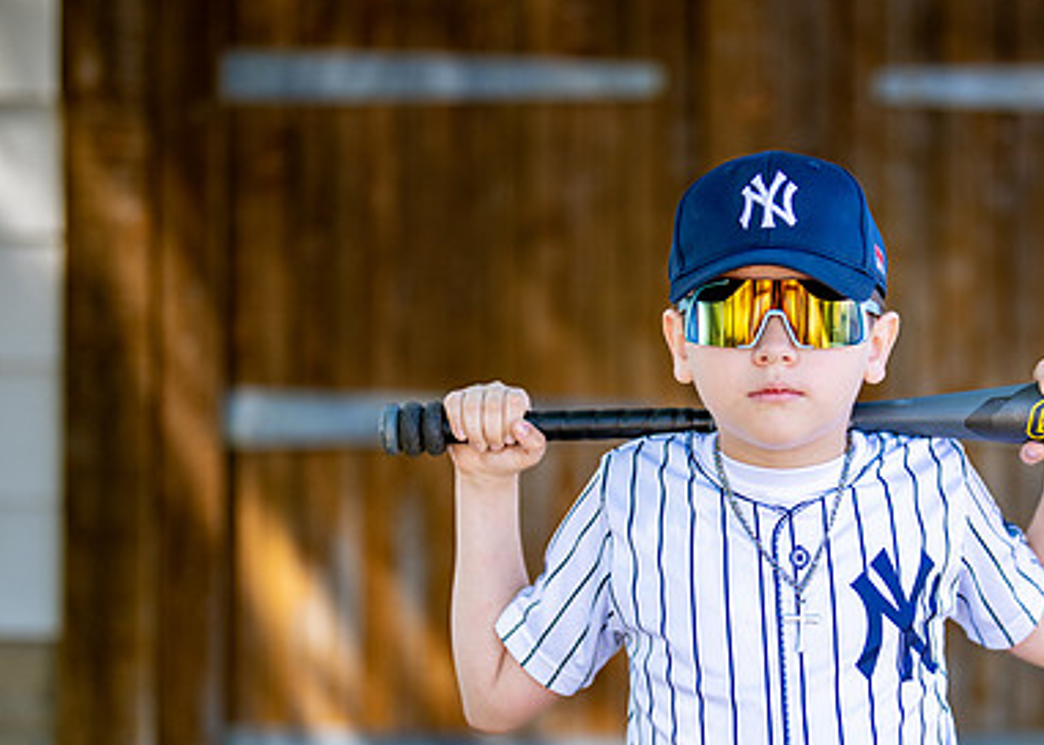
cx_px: 815
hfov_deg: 21.9
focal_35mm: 90
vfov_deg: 15.9
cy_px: 484
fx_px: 2668
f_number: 1.2
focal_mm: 50
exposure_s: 1/1250
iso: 100
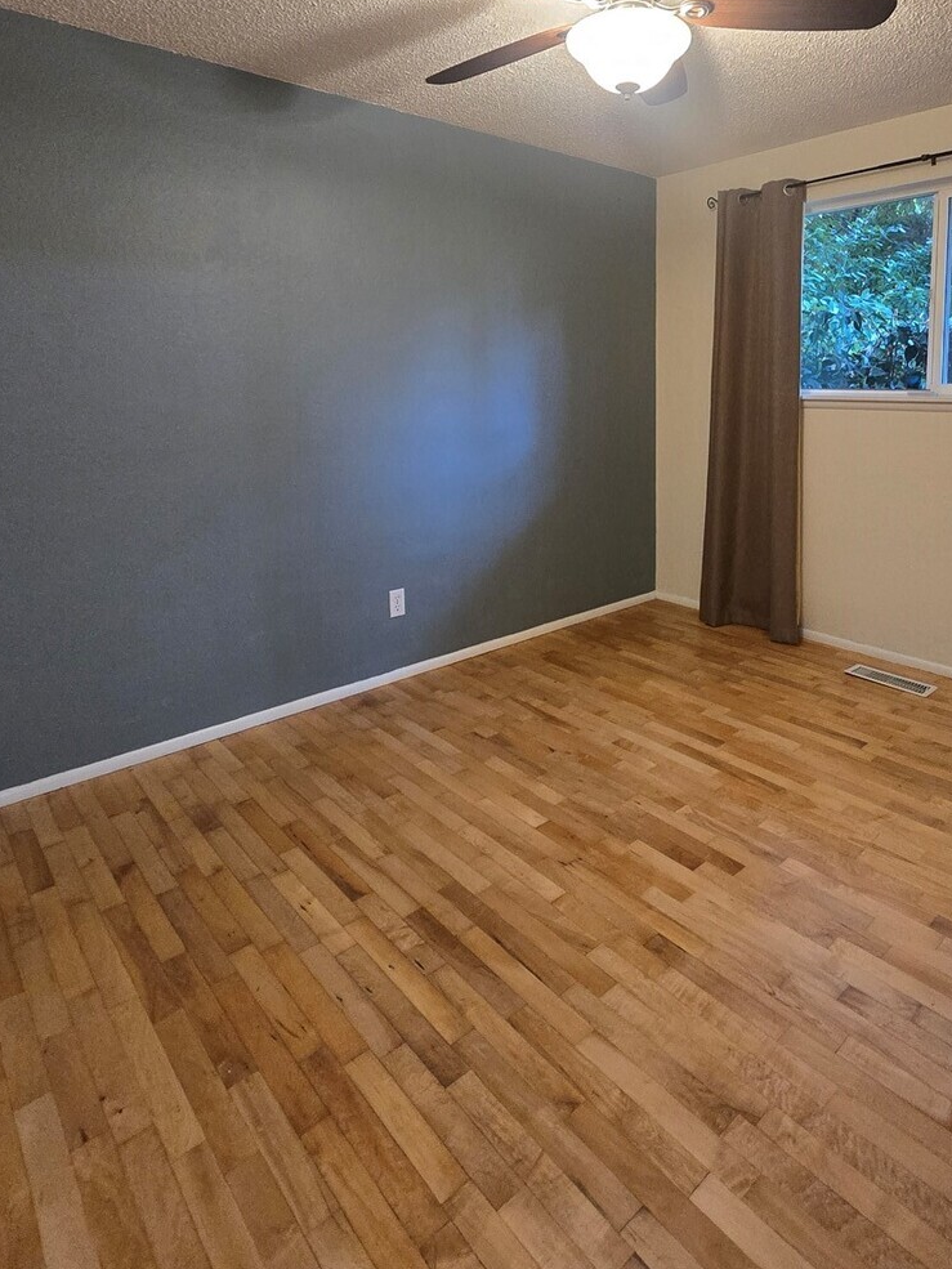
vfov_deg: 82.8
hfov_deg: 67.9
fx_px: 697
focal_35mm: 19
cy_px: 465
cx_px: 580
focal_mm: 2.2
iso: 500
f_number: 2.2
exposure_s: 1/60
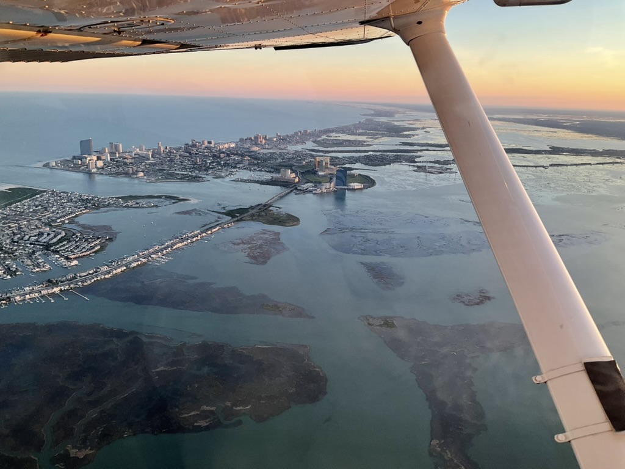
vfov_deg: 48.2
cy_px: 234
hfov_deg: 61.7
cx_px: 312
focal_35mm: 29
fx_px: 524
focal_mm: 3
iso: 20
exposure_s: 1/181
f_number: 1.8
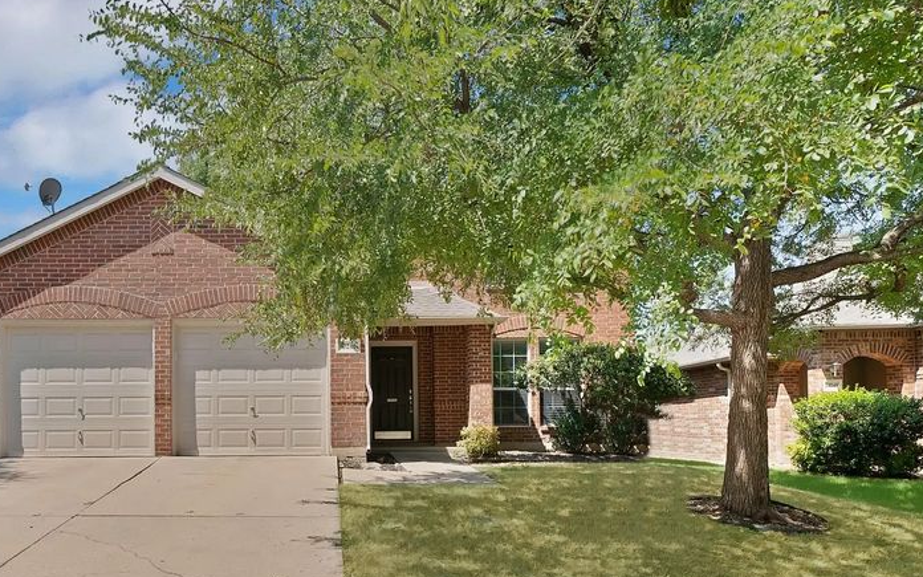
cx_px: 321
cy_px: 411
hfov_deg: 72.9
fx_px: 604
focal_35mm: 24
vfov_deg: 49.6
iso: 640
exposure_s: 1/160
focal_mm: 16
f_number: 9
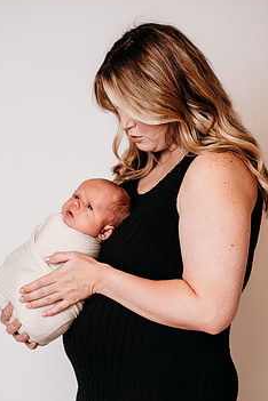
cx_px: 111
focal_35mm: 109
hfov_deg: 12.6
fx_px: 1217
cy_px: 244
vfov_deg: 18.7
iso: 160
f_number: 2.5
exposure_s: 1/160
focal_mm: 85
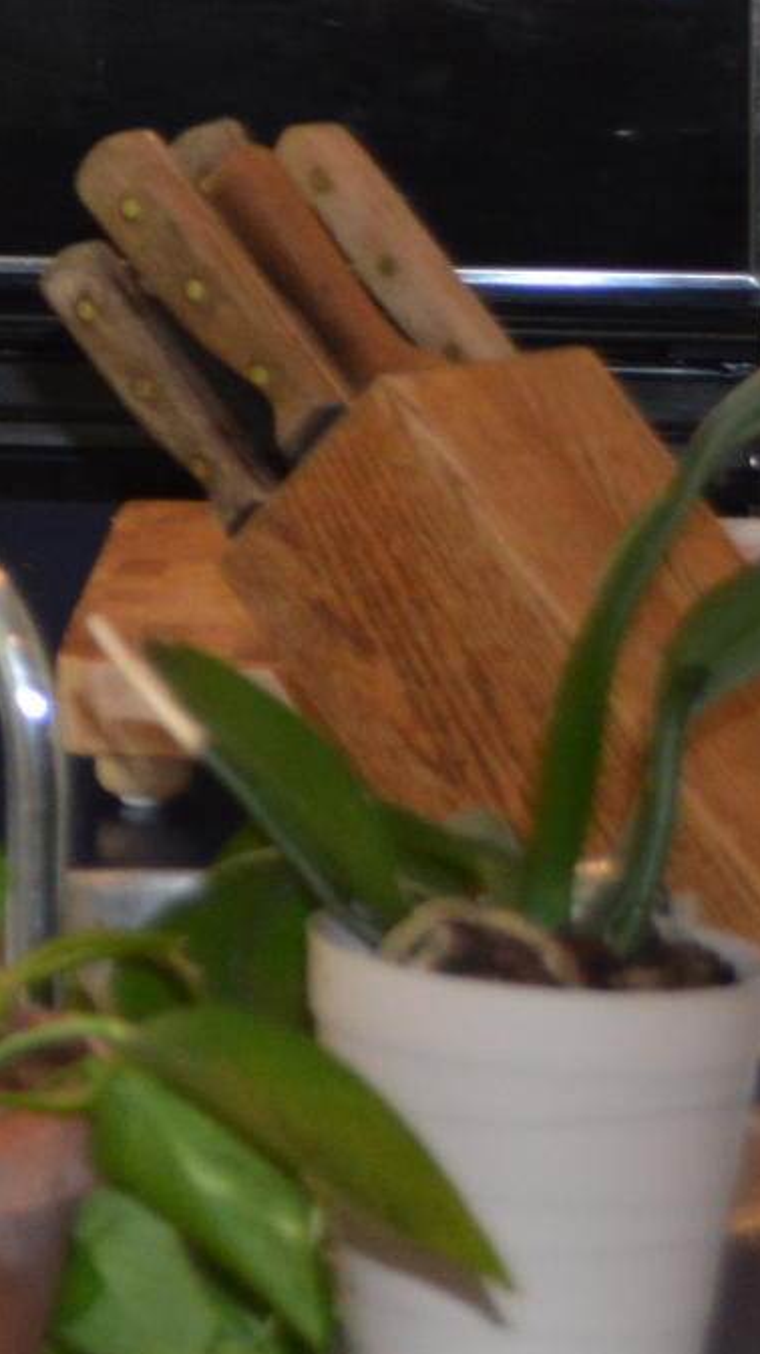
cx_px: -1846
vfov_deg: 10.7
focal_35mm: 196
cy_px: -425
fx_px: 7030
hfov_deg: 5.6
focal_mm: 28
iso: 400
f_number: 4.5
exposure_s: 1/60
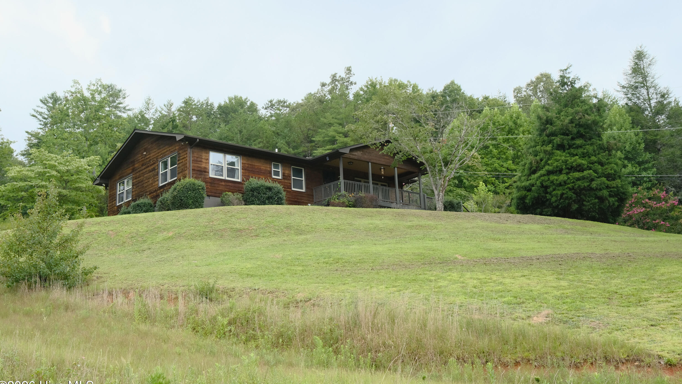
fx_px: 705
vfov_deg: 30.4
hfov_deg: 51.6
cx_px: 339
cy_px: 178
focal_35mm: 39
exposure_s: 1/180
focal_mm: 24.7
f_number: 8
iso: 800
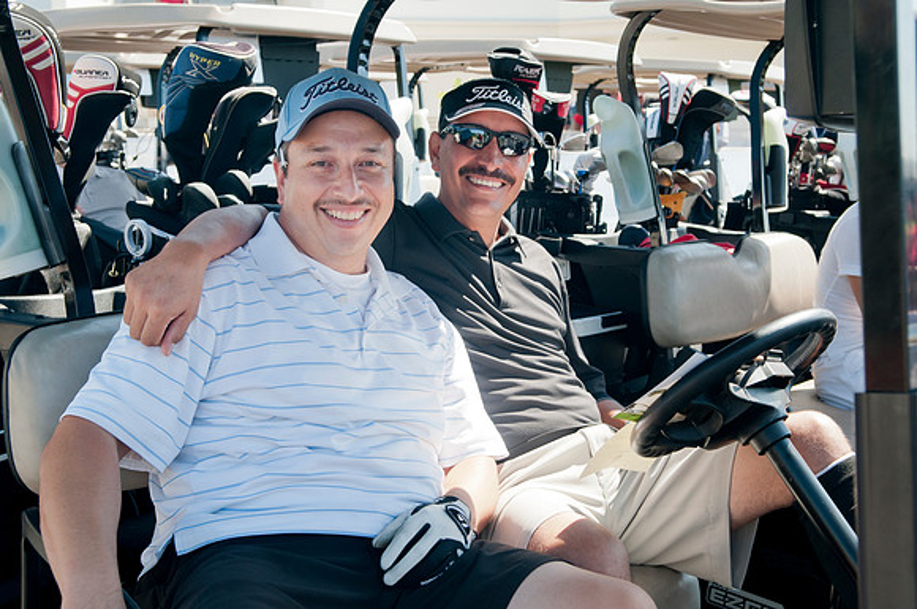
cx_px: 458
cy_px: 304
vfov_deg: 28.9
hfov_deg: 42.4
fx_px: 1183
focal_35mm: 46
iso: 200
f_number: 5.6
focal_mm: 31
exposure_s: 1/125
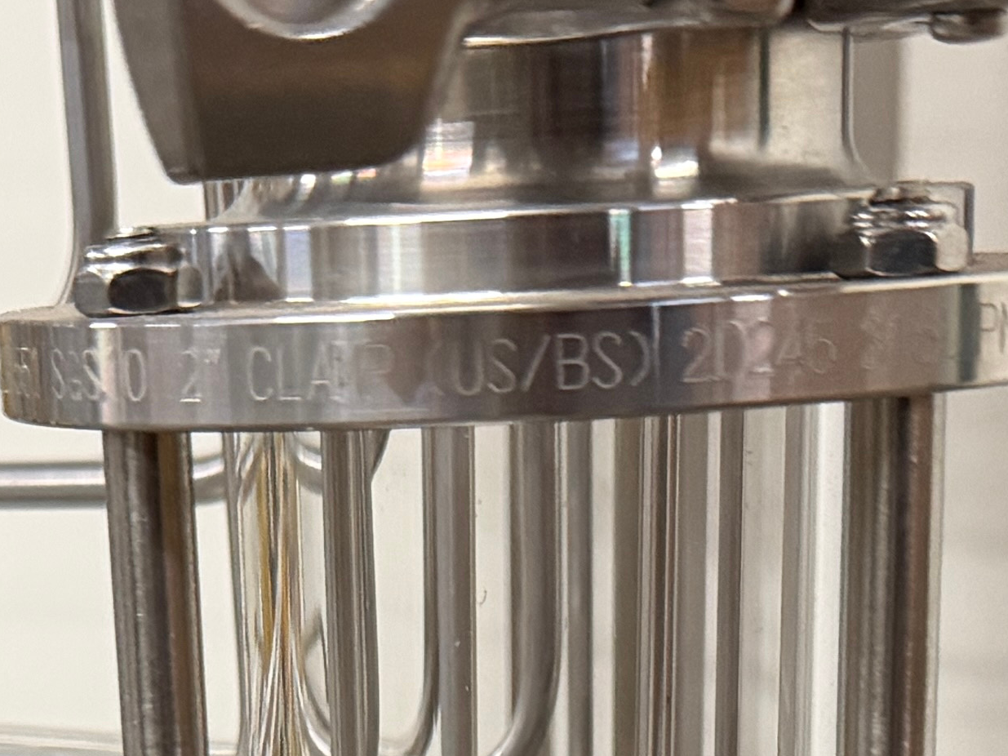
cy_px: 1481
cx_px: 252
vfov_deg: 12.0
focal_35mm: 111
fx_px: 3232
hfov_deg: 17.6
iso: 320
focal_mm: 6.76
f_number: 1.78
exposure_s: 1/60
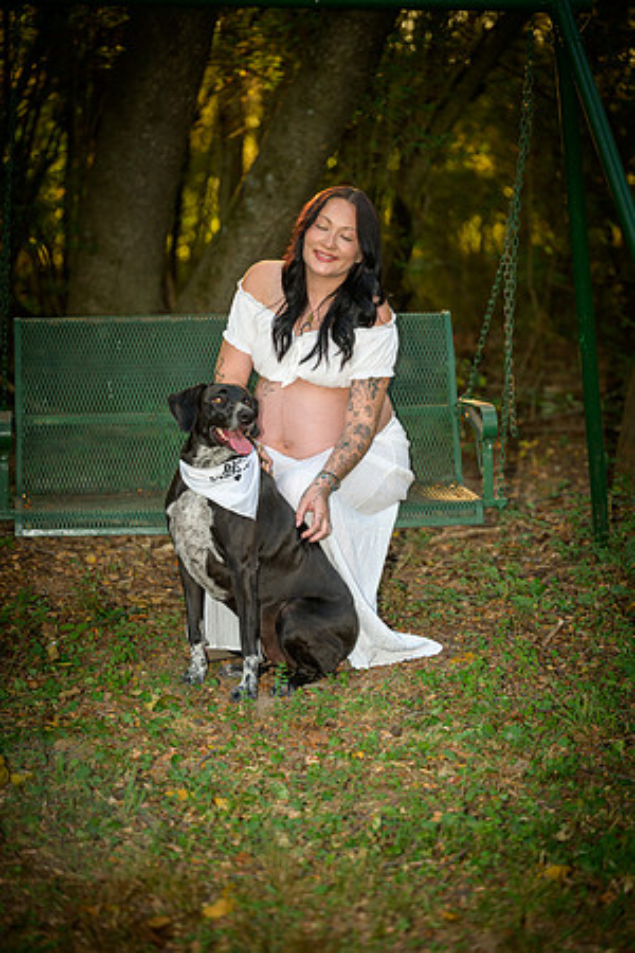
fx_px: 2778
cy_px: 476
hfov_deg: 13.0
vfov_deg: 19.5
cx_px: 318
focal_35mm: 105
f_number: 3.3
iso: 200
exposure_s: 1/60
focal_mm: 105
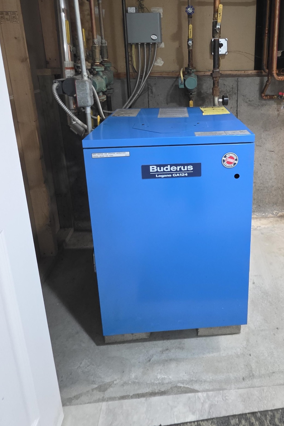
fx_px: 237
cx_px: 192
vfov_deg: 78.6
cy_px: 115
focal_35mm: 20
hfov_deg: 60.3
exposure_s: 1/60
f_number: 1.9
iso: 1000
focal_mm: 2.2
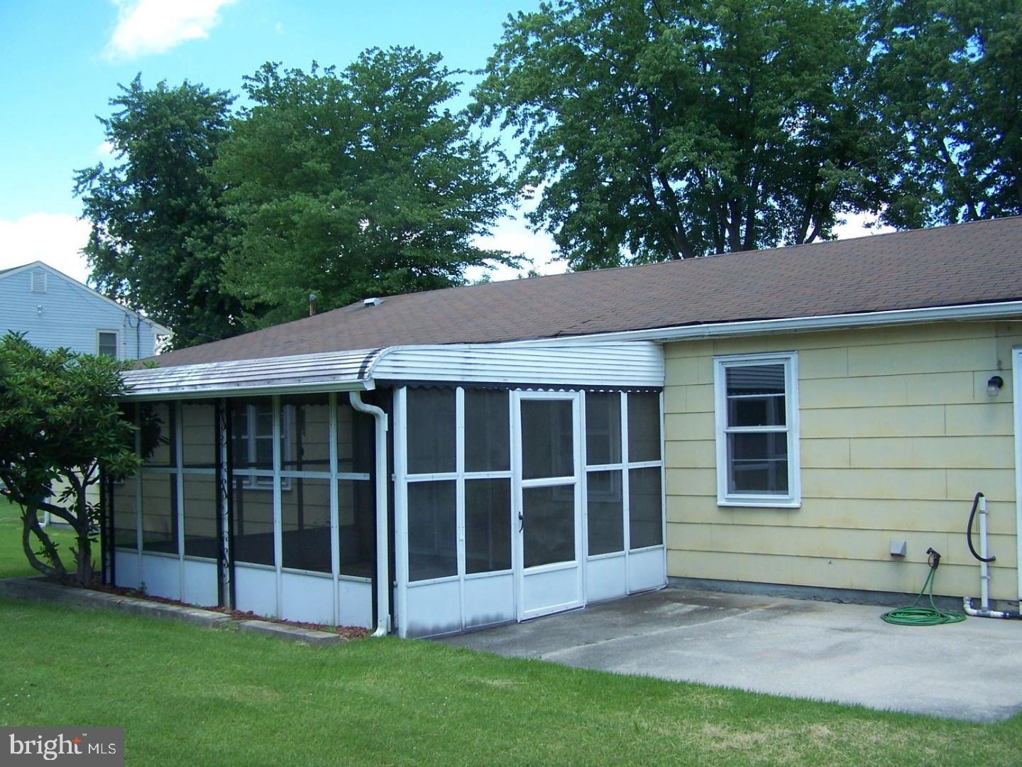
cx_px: 511
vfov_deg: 37.7
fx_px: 1122
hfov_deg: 49.0
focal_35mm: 38
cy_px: 384
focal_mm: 6.3
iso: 80
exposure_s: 1/500
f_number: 2.8
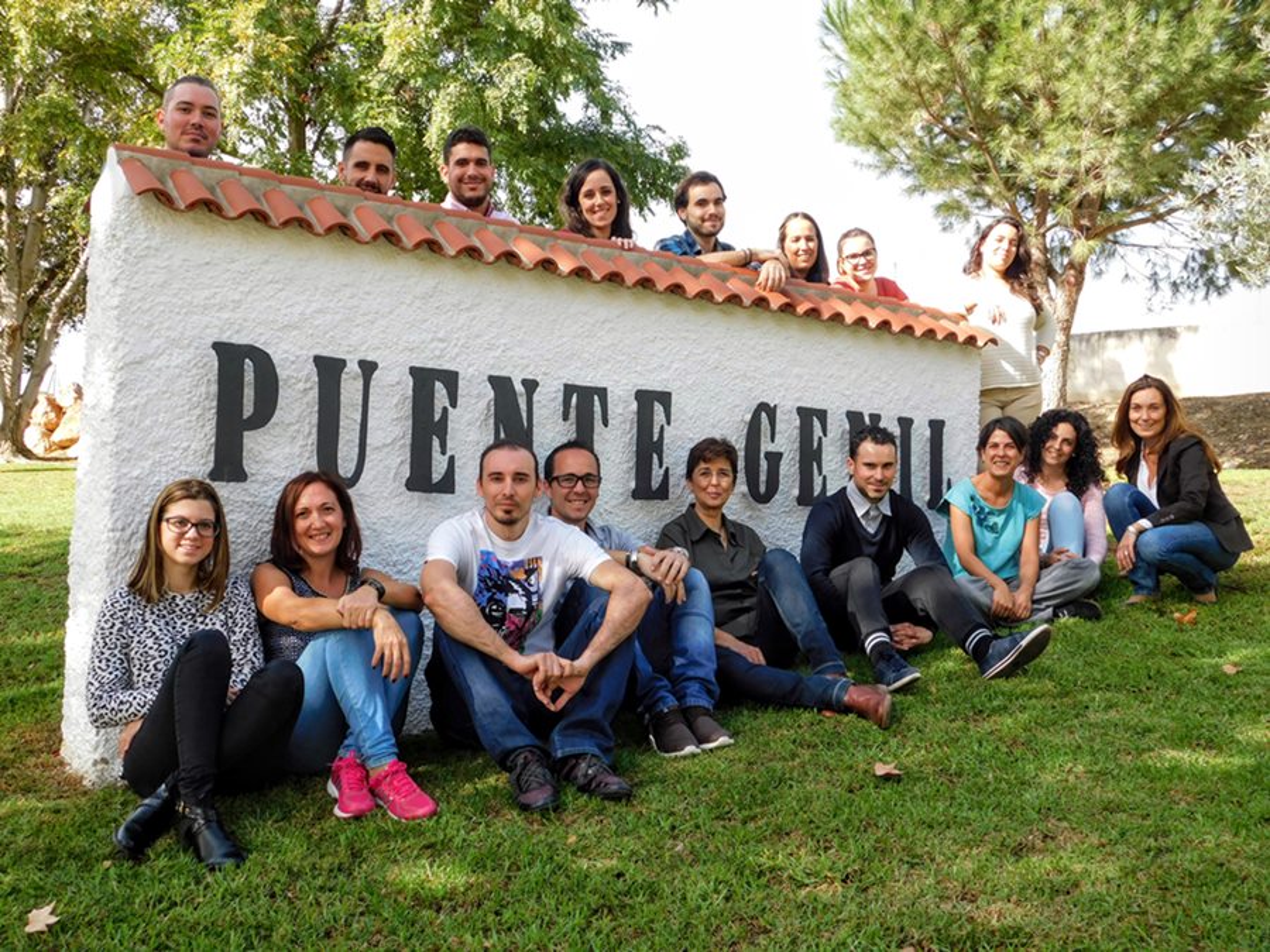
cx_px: 635
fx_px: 1321
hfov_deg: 51.4
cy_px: 476
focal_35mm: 36
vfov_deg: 39.7
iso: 125
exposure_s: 1/400
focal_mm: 6.3
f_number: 3.5
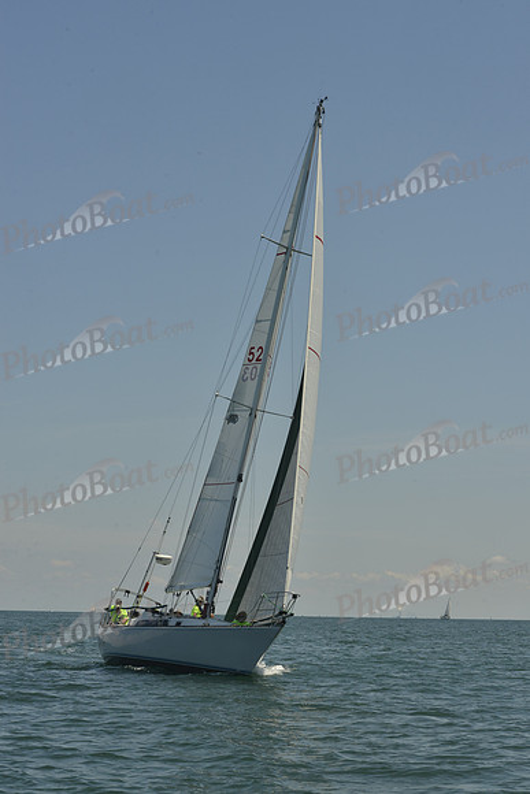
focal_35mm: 70
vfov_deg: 28.8
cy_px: 397
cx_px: 265
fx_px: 1545
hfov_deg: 19.5
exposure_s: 1/500
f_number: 16
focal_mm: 70
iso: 280
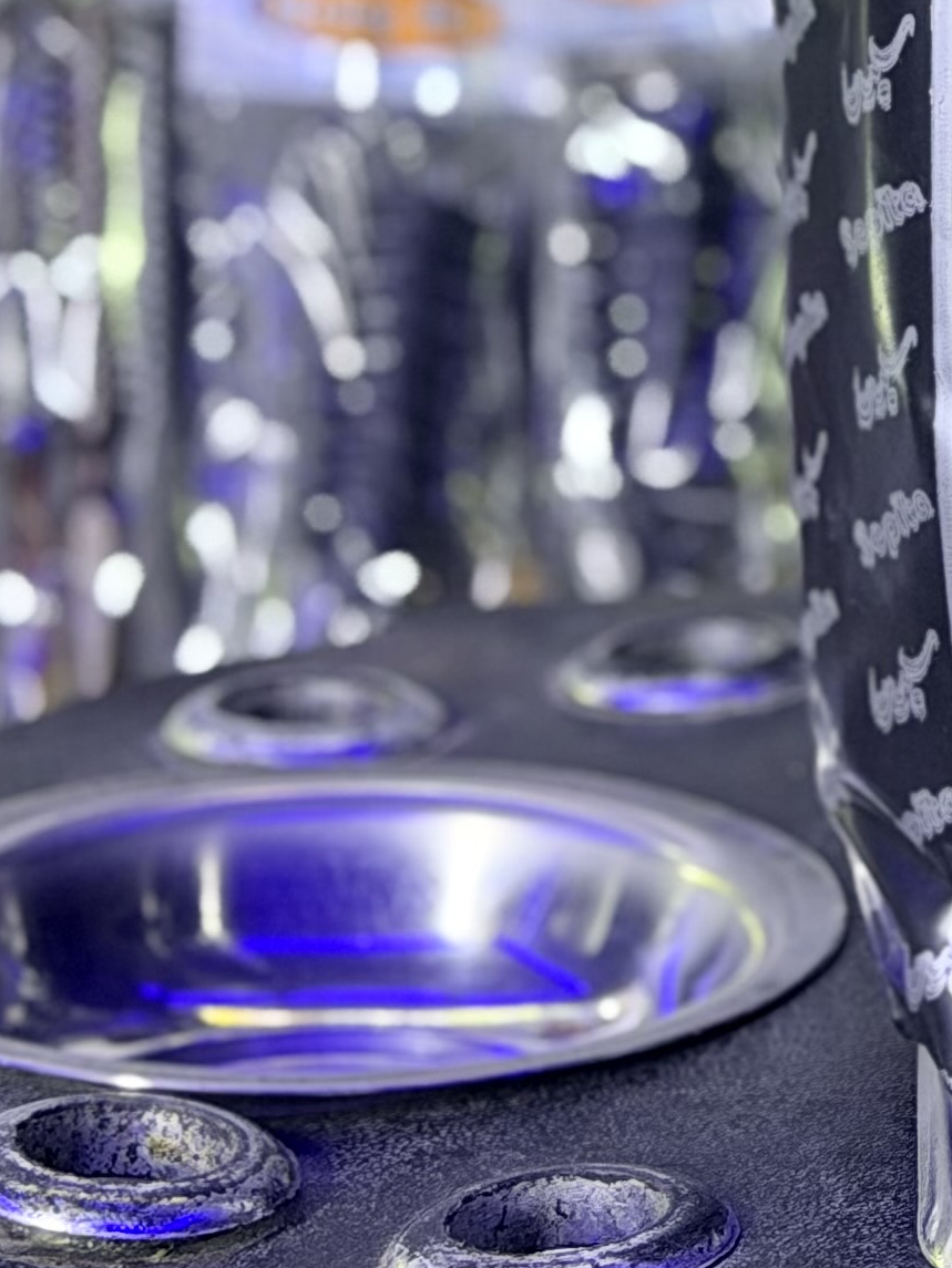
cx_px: 1618
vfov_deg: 11.4
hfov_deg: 8.5
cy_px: -377
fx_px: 6196
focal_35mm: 169
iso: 250
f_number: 1.78
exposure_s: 1/33
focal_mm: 6.76
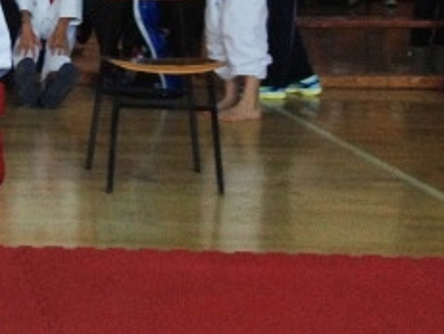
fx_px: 1554
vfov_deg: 12.1
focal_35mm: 121
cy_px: -29
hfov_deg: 14.9
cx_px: -258
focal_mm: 4.28
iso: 64
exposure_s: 1/60
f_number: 2.4
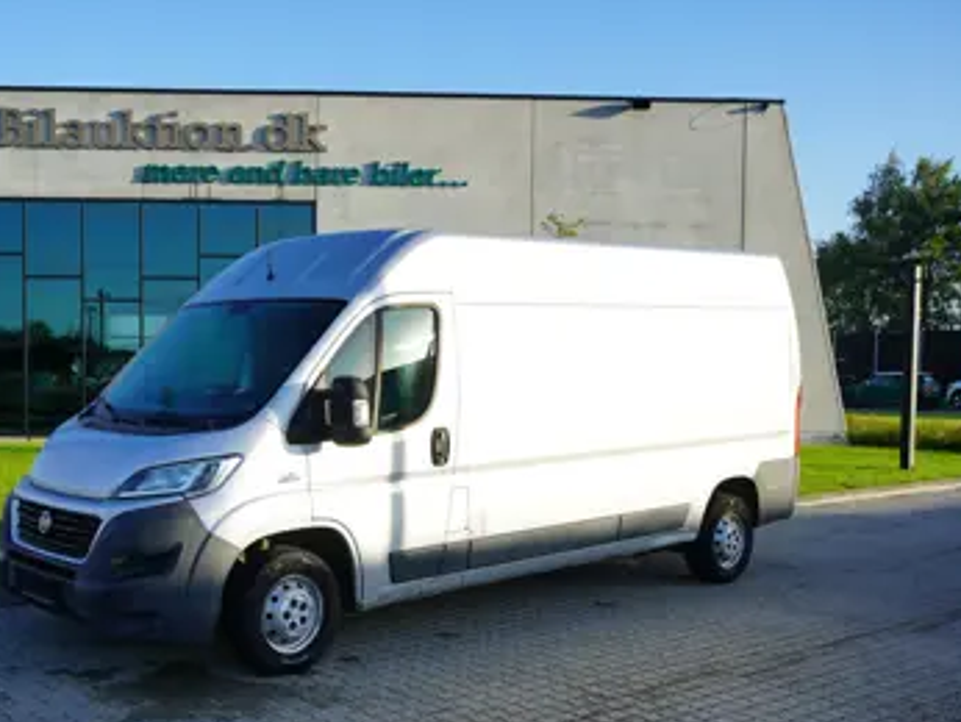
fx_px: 1111
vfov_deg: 35.9
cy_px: 430
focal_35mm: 40
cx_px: 333
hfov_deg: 46.2
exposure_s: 1/125
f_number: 8
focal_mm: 30
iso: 100
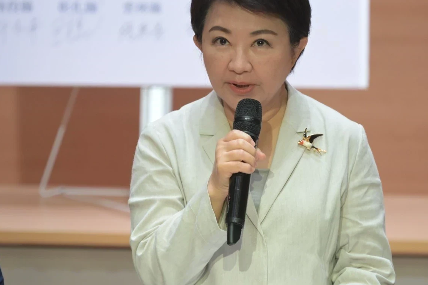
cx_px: 261
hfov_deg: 3.7
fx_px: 6690
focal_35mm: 563
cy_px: 133
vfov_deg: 2.4
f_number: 5.6
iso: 2500
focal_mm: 400
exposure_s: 1/200
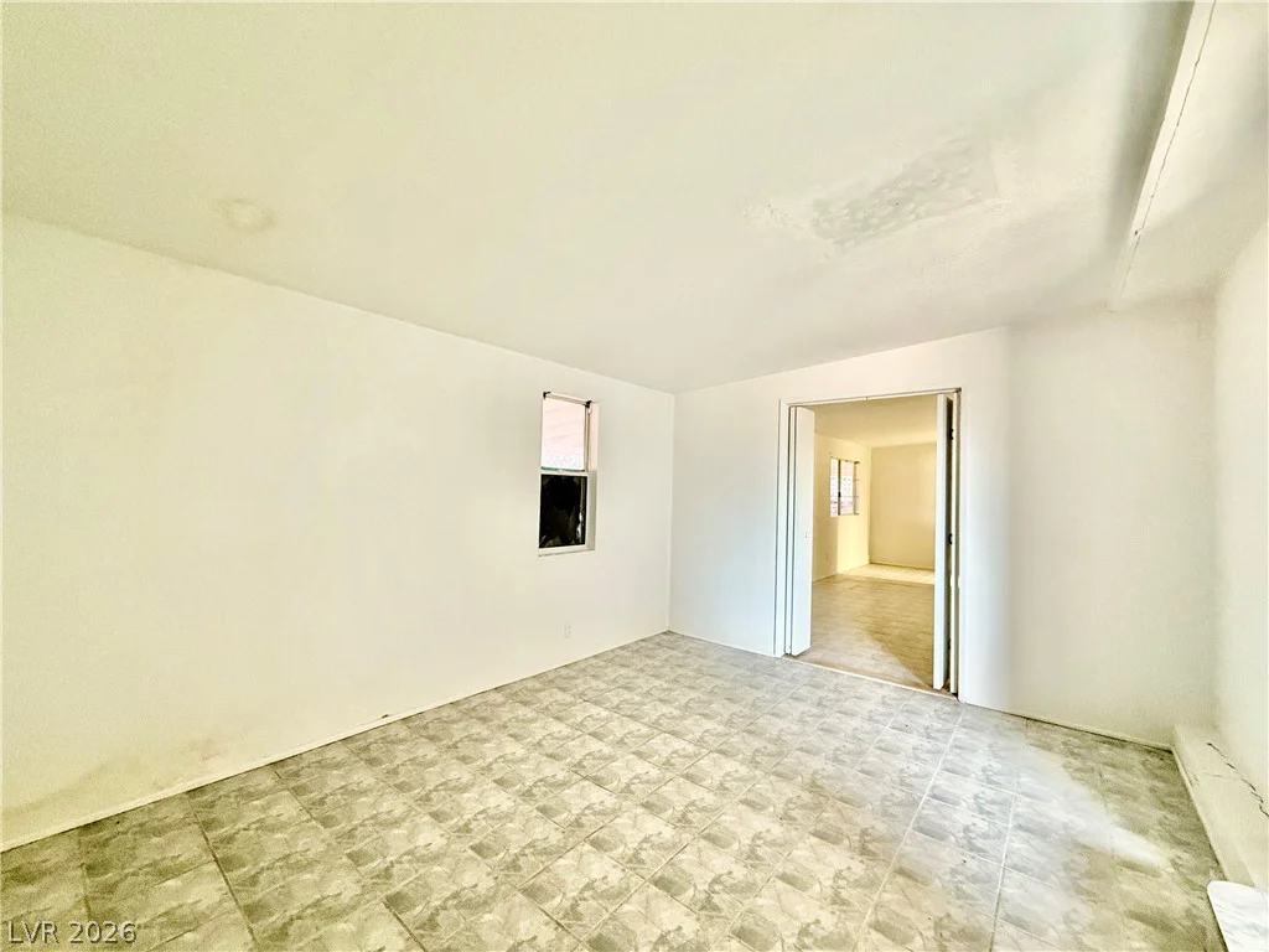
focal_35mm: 14
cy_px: 476
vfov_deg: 85.7
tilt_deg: +1.6
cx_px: 634
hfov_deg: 102.1
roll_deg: -1.9
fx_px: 513
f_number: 2.2
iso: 500
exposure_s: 1/60
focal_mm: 2.22
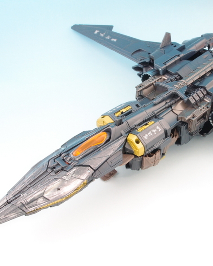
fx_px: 394
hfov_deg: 30.0
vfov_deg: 37.3
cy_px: 134
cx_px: 143
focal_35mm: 50
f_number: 8
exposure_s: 1.6
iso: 100
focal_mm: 8.16
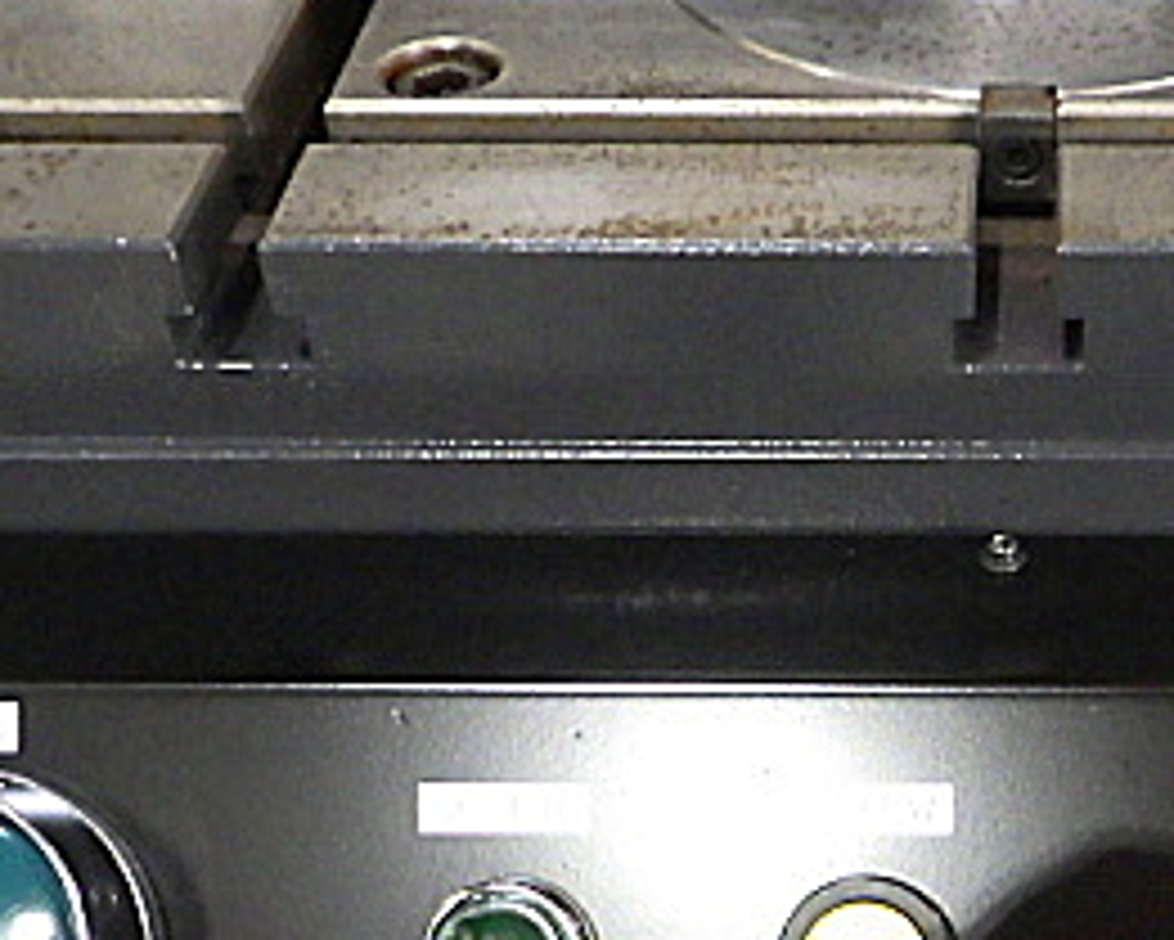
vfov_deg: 22.1
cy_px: 904
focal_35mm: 67
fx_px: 2329
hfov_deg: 27.5
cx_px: 1003
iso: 1600
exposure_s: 1/45
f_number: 3.5
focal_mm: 5
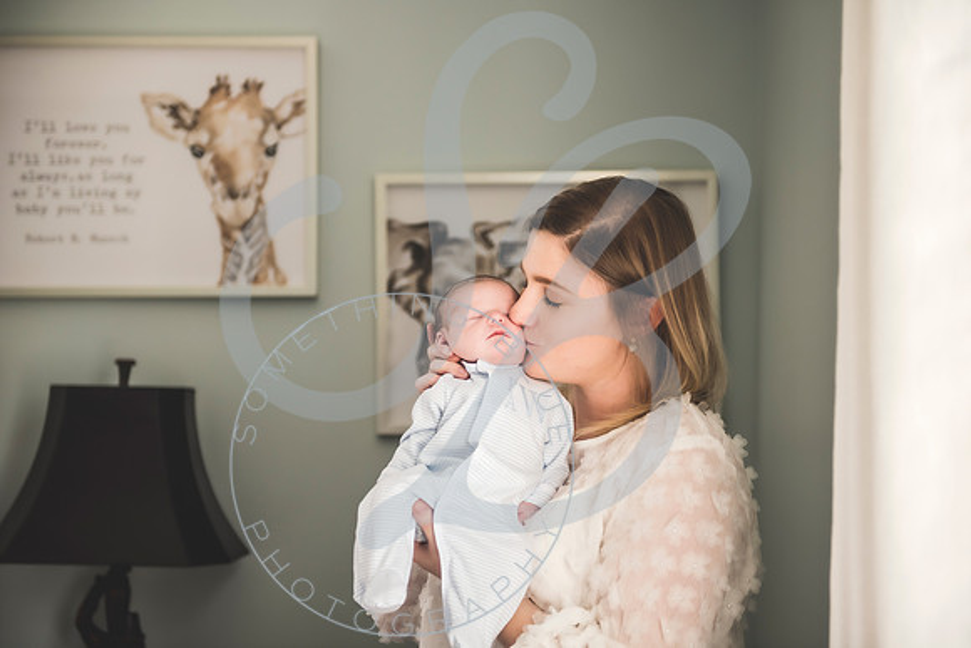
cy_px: 324
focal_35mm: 60
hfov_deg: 33.2
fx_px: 1629
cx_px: 487
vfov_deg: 22.5
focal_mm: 60
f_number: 2.8
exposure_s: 1/125
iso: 200
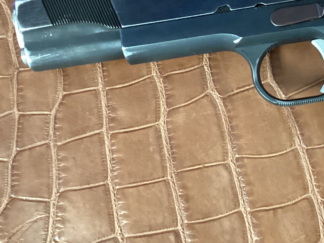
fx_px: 636
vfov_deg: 21.5
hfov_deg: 27.7
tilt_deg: -87.3
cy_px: 75
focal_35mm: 68
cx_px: 284
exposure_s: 1/30
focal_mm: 3.3
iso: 320
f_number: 2.4
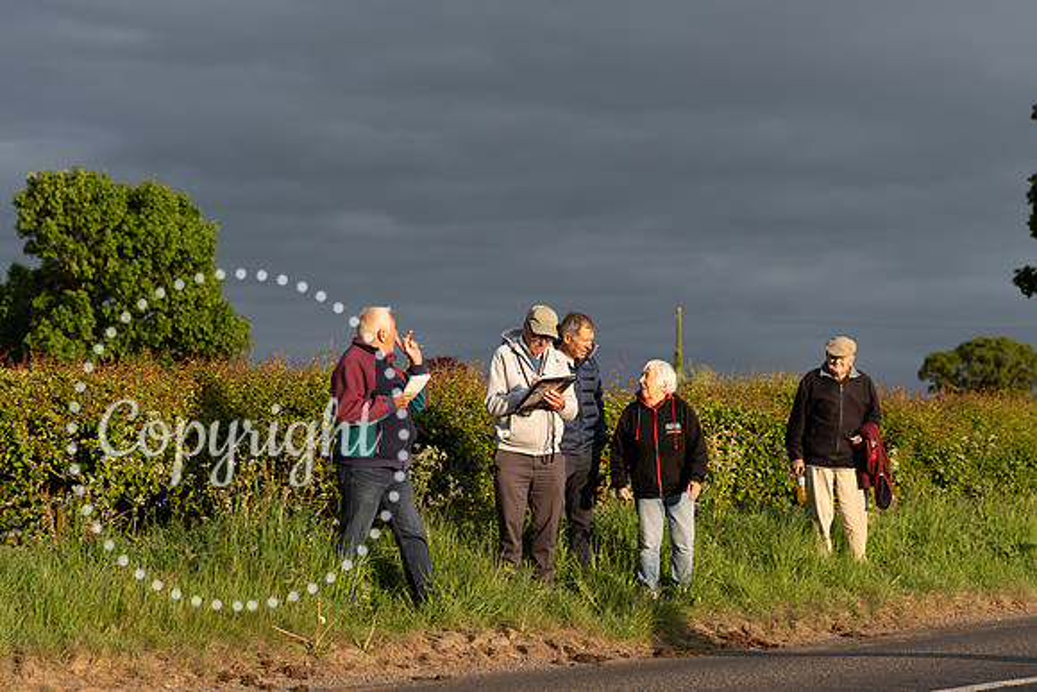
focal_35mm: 81
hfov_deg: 25.0
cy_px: 401
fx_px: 2340
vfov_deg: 16.8
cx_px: 546
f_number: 4
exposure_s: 1/1000
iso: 250
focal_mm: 70
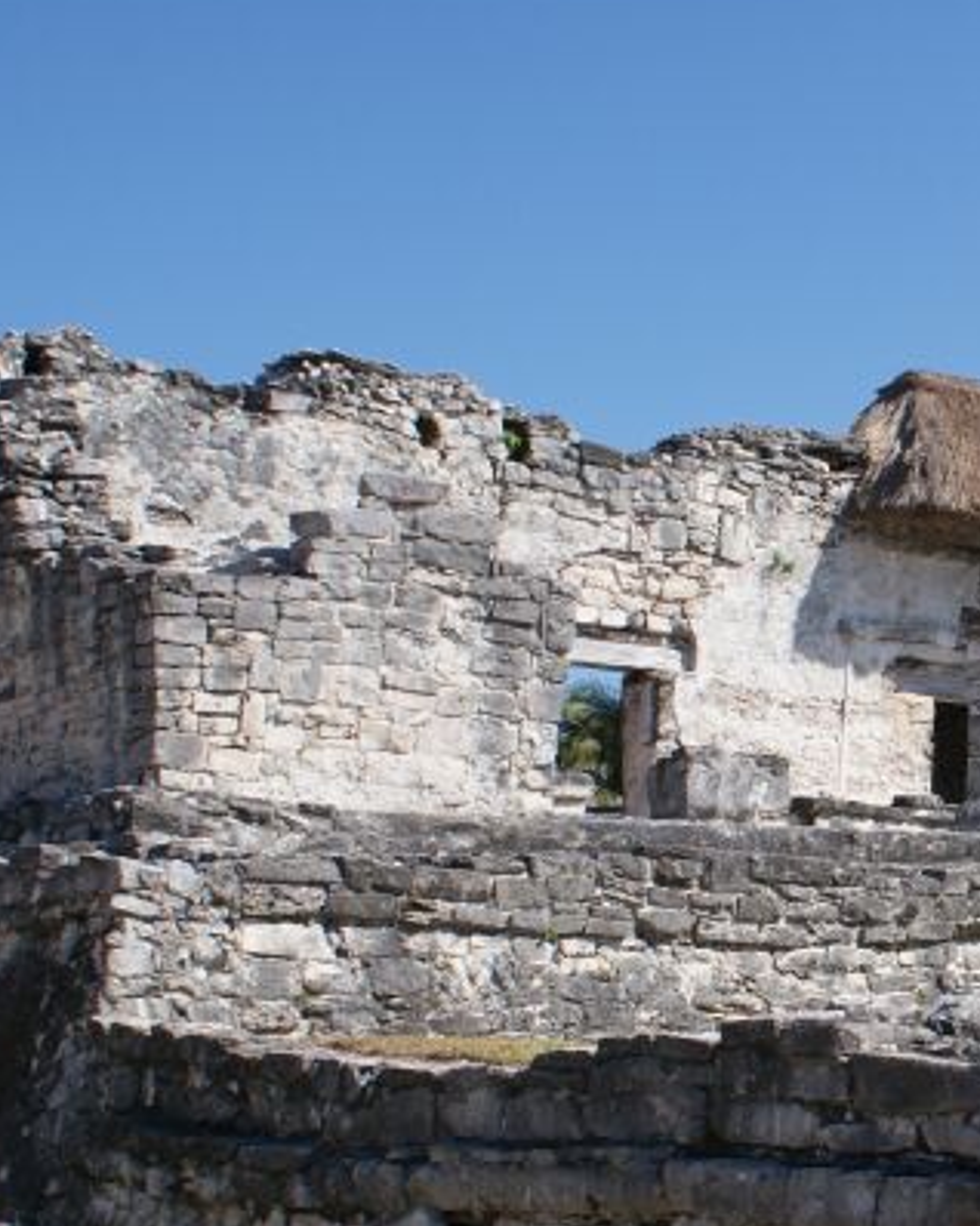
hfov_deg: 21.4
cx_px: 1051
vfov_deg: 27.8
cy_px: 778
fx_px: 2467
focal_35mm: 68
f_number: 10
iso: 100
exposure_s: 1/160
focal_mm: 24
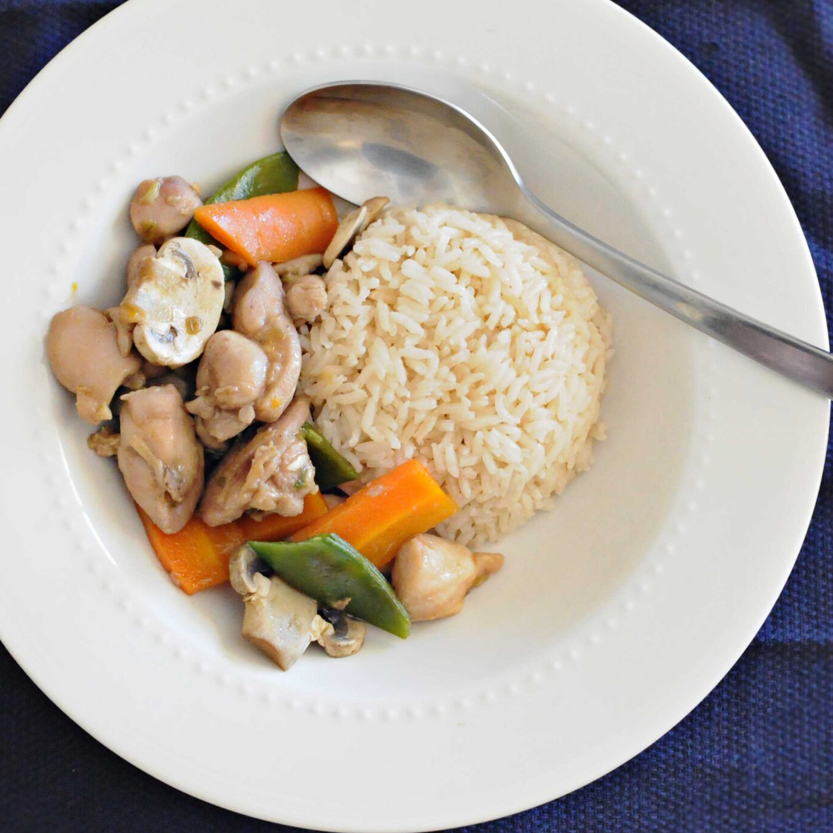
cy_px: 382
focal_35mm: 118
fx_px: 3213
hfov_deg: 14.8
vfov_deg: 14.8
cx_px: 383
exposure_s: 1/30
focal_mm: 50
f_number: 5
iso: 3200
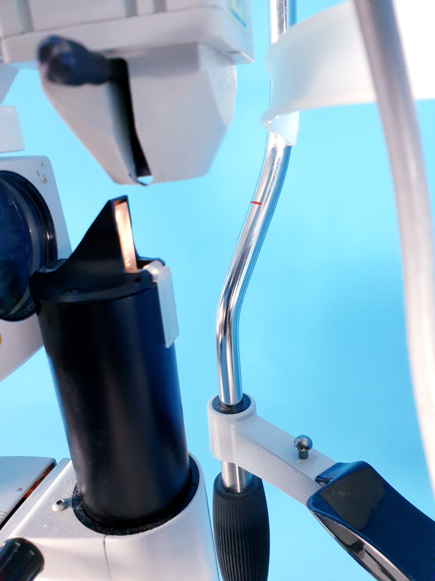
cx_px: 218
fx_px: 436
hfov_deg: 53.1
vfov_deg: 67.3
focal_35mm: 26
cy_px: 290
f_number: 2.4
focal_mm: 4.3
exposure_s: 1/50
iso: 500
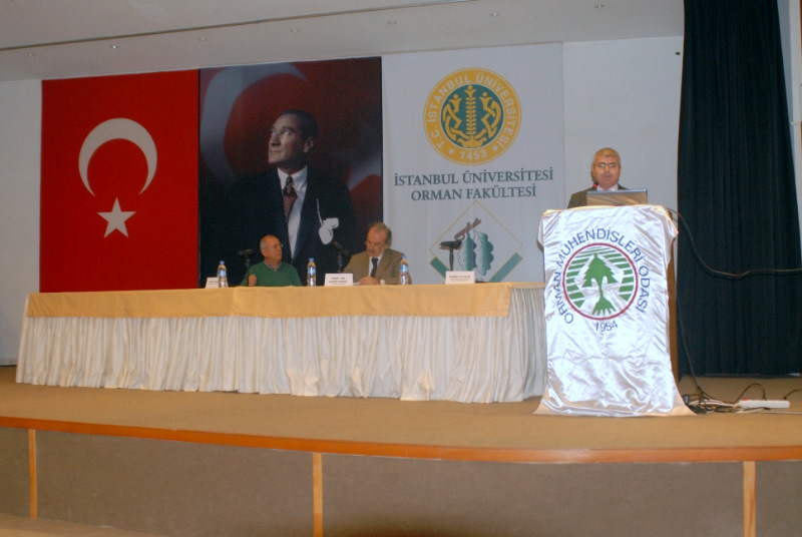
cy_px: 268
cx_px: 401
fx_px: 971
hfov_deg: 44.9
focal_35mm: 44
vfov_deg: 30.9
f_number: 2.8
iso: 800
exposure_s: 1/40
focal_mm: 29
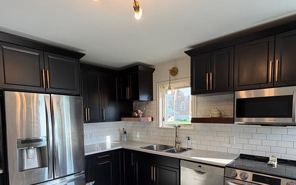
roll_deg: +1.3
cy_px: 125
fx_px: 177
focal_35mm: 22
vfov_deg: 53.8
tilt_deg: -3.0
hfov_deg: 79.6
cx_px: 140
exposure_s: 1/120
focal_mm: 2.22
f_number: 2.2
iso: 100
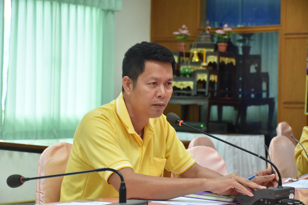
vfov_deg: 14.7
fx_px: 796
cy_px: 102
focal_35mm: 93
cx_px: 154
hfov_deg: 21.9
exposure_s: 1/50
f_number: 5
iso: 800
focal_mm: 62
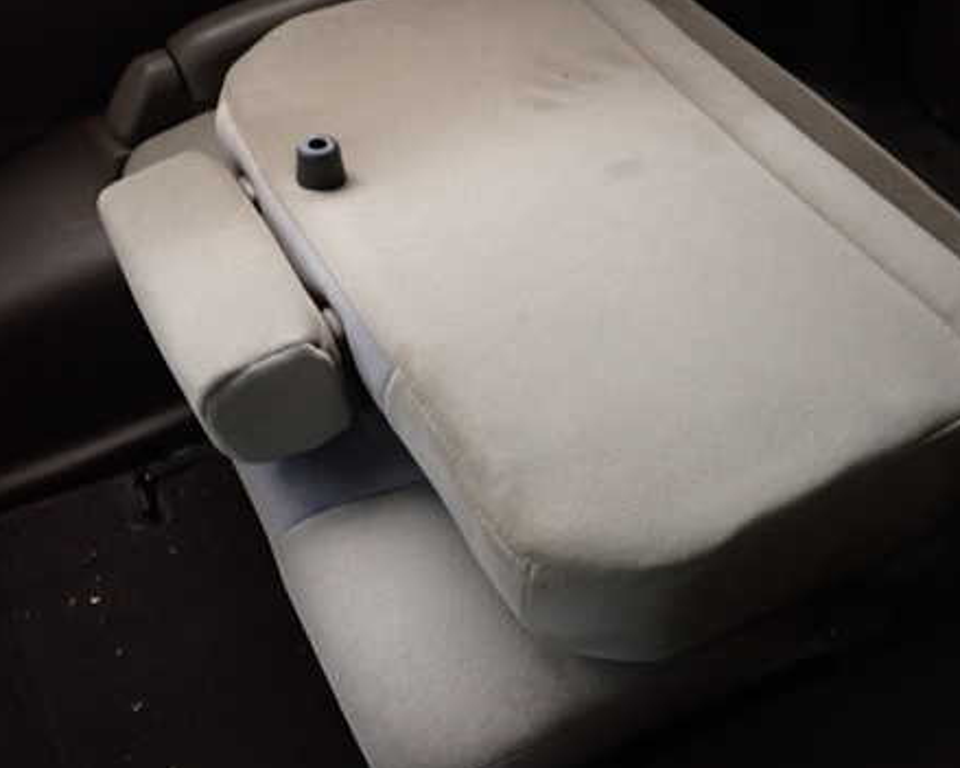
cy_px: 363
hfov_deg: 45.8
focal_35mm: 40
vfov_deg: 37.3
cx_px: 507
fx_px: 1136
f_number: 2.3
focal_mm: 5.4
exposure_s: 1/30
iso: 400
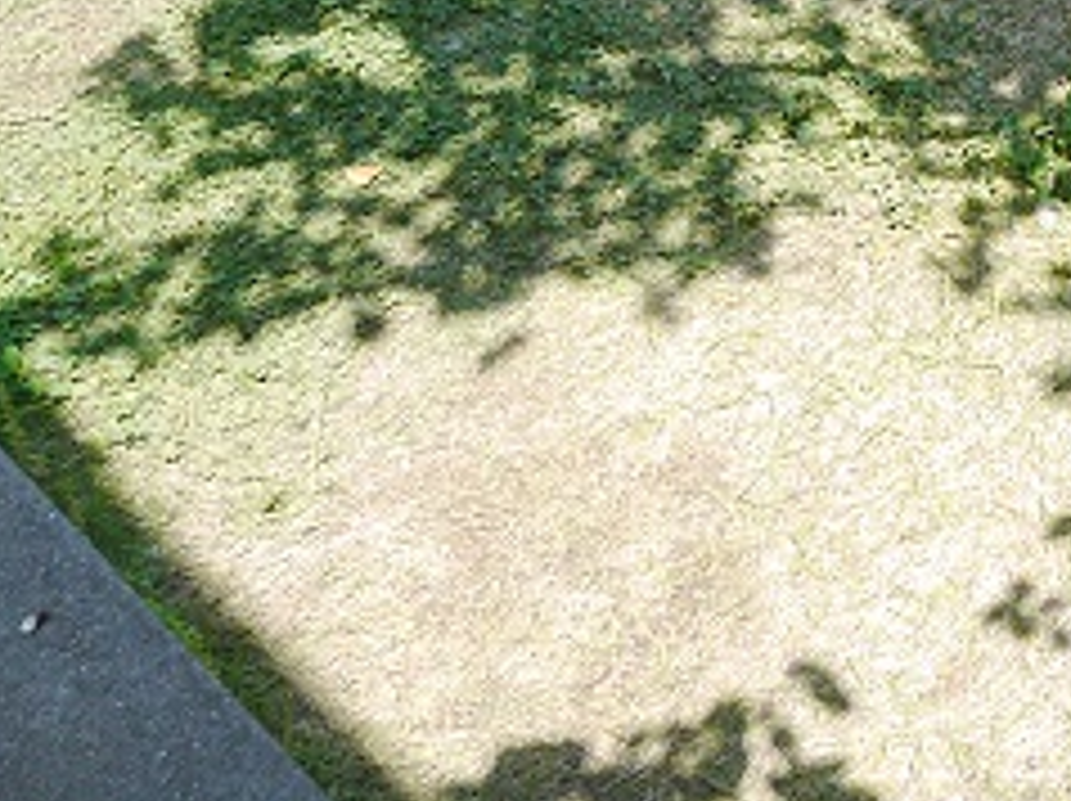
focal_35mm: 66
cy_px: -166
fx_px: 2040
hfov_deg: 26.8
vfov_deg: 20.7
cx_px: 1202
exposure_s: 1/250
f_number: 5.6
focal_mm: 7
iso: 160
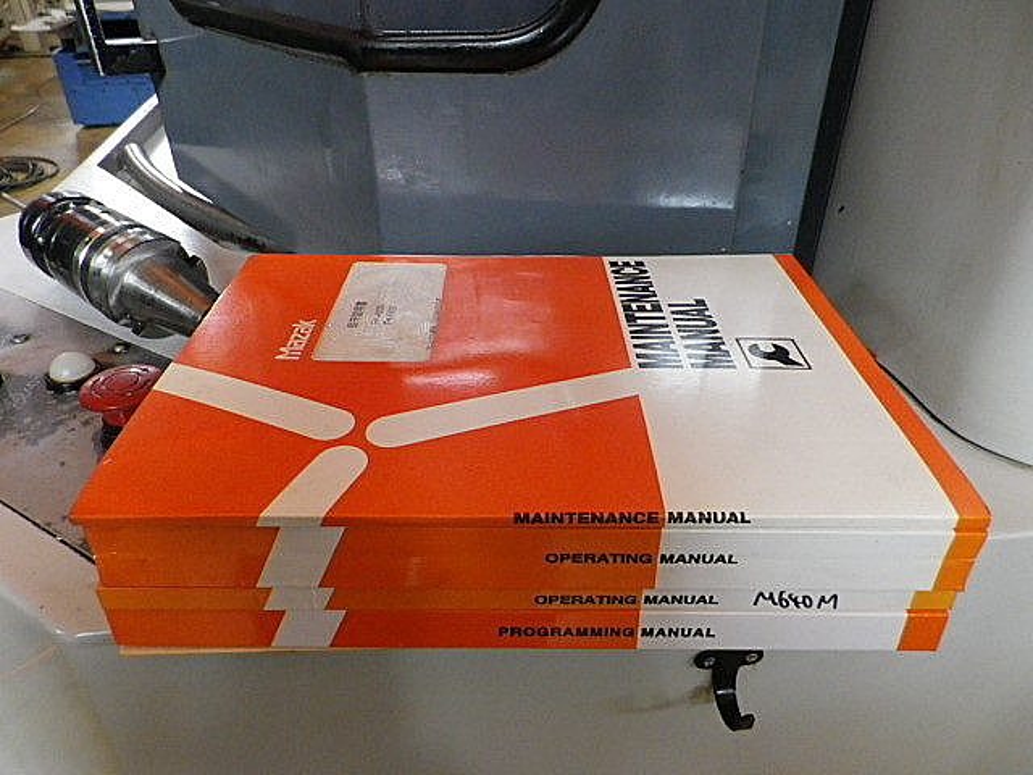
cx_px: 516
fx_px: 746
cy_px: 388
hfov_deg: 69.4
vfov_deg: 54.9
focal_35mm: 25
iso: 400
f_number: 3.5
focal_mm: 4.5
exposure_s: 1/30
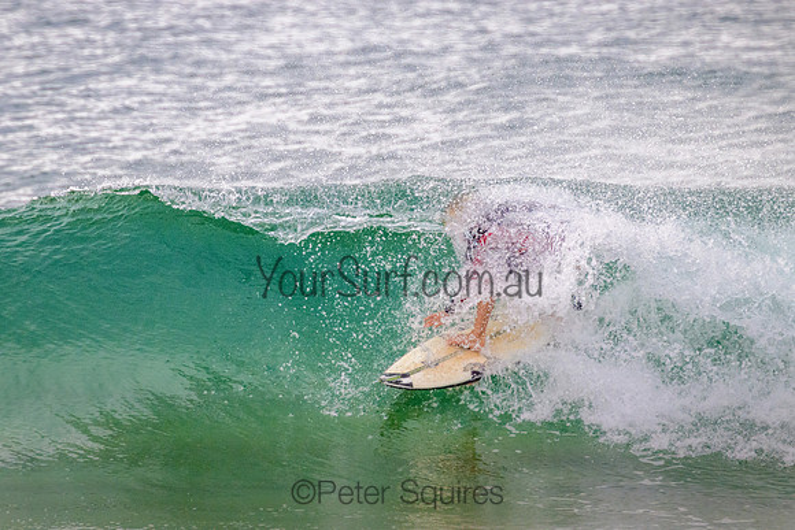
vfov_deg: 1.4
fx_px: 22236
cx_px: 331
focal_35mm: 1007
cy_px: 197
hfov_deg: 2.0
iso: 2500
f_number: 11
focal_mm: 800
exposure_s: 1/2000
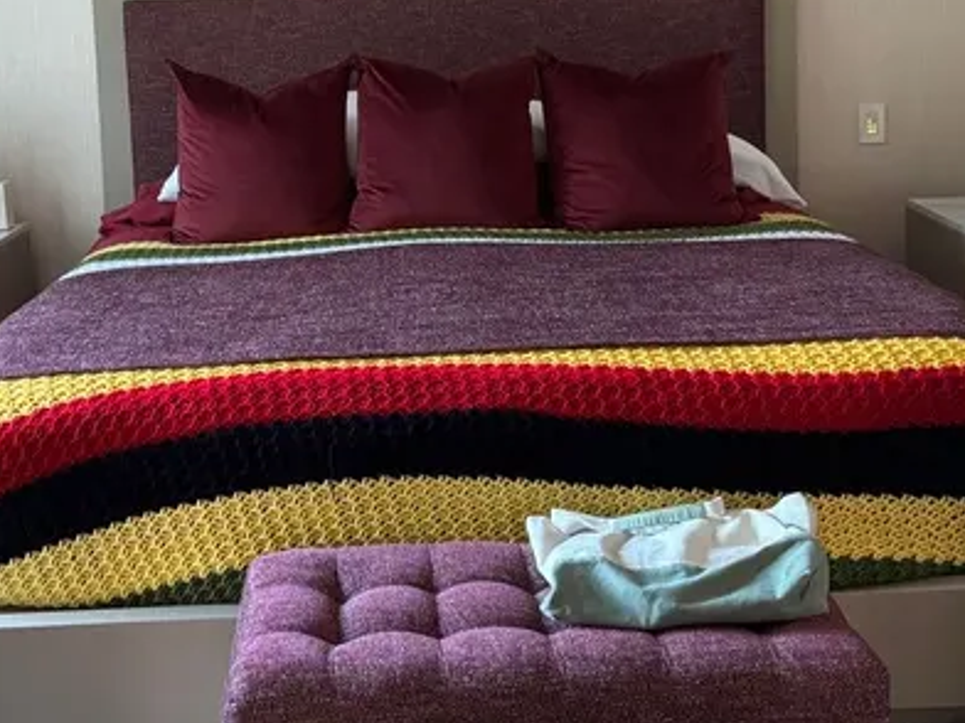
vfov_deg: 28.9
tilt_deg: -5.4
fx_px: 1366
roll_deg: +2.5
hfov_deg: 38.8
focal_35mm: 49
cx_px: 386
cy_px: 133
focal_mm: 6.76
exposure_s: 1/60
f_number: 1.78
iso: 640
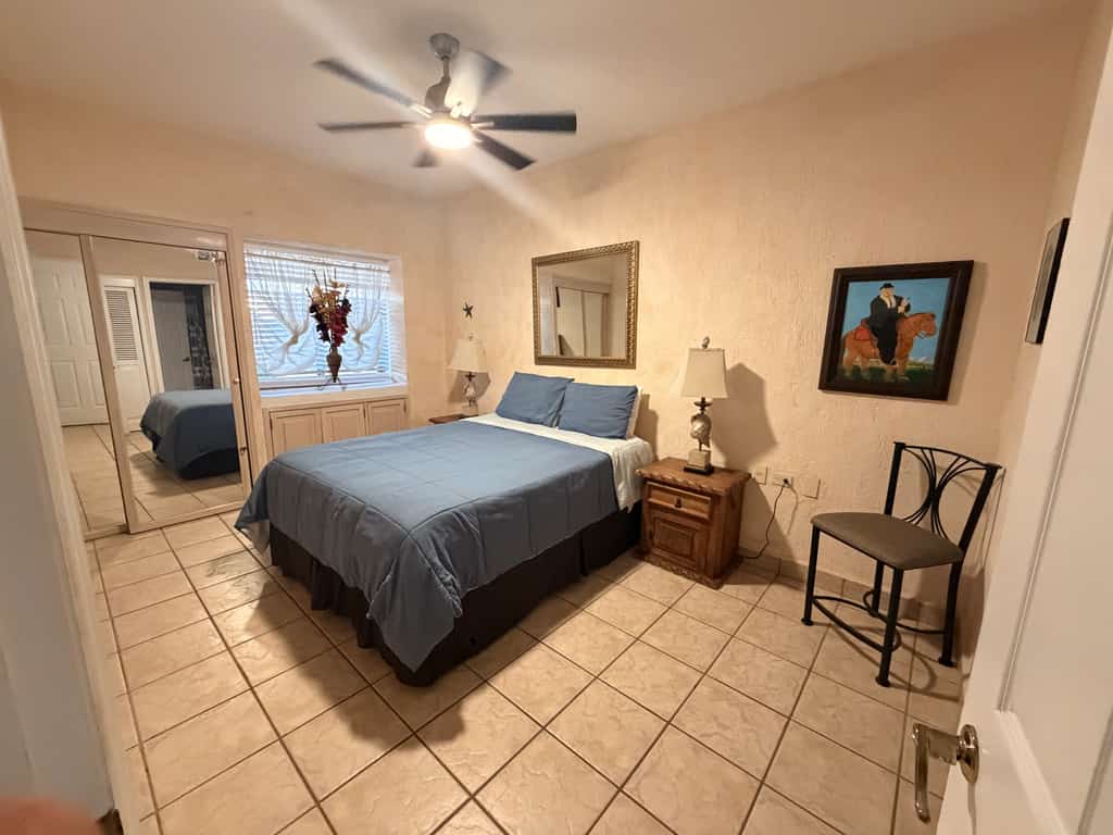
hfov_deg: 102.1
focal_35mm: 14
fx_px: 450
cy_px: 418
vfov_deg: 85.7
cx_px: 556
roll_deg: -1.0
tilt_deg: -11.4
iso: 800
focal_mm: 2.22
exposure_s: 1/60
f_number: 2.2
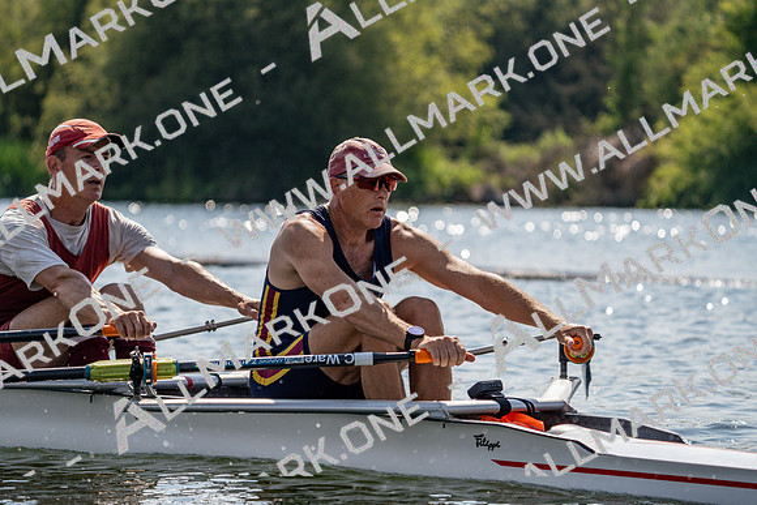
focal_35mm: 200
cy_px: 252
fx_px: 4206
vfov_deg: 6.9
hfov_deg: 10.3
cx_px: 378
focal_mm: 200
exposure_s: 1/1600
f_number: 5.6
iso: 160
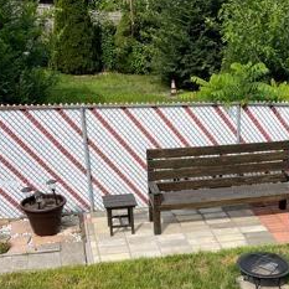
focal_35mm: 63
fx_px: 595
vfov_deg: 27.0
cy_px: 213
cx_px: 201
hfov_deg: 27.1
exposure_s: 1/2257
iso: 32
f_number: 1.6
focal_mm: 4.2
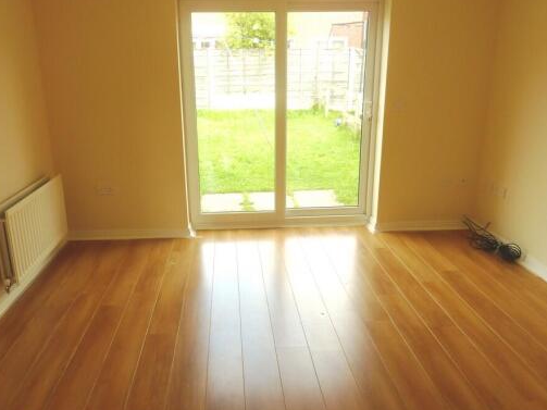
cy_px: 225
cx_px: 254
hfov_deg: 61.6
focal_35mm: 29
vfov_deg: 48.1
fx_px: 458
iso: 80
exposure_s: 1/50
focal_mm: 4.1
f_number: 3.3
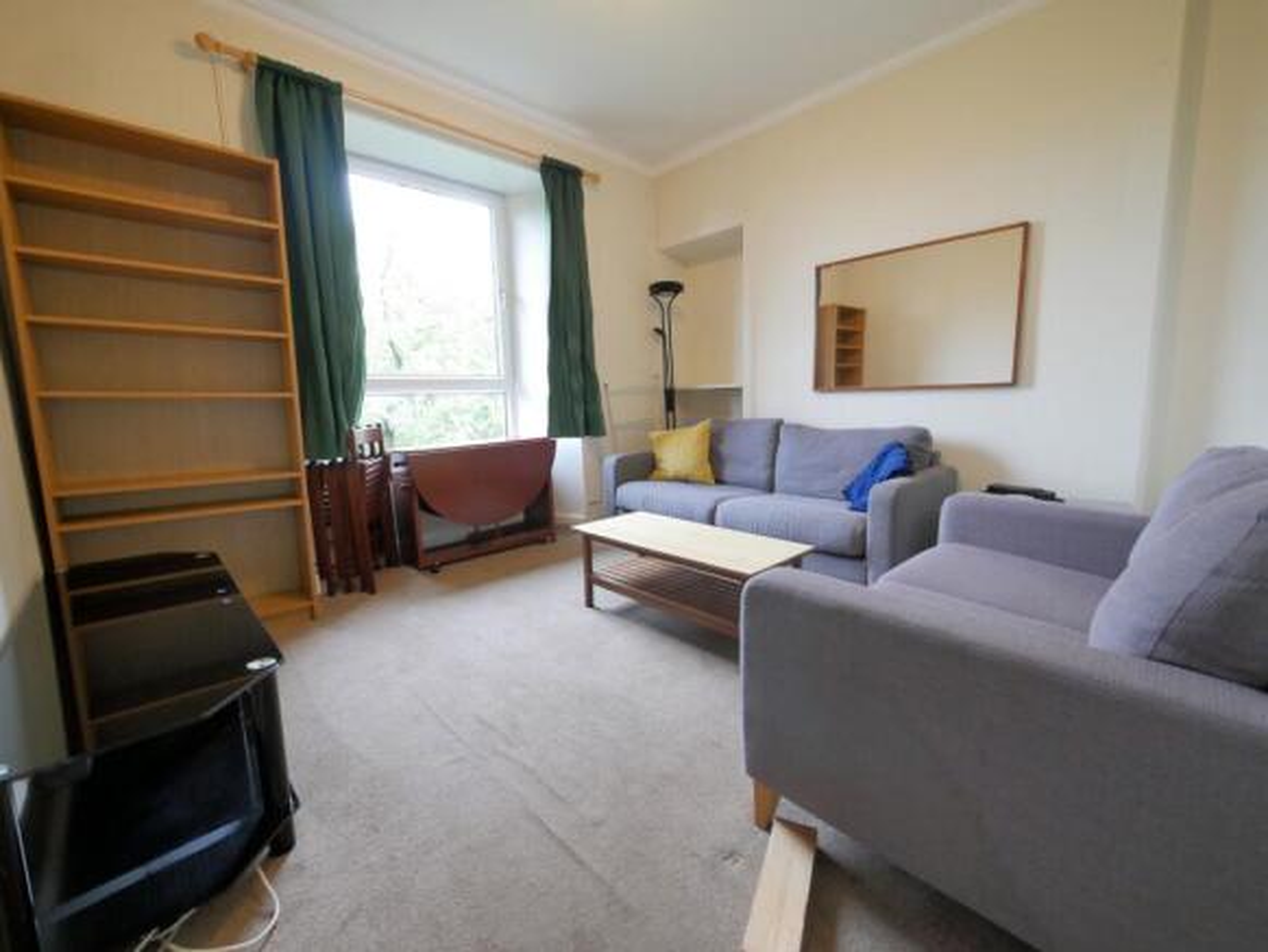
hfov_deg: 102.0
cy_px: 476
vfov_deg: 85.7
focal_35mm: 14
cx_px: 634
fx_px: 513
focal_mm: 7
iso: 1250
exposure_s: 1/60
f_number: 4
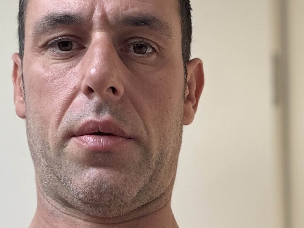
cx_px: 209
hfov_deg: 24.3
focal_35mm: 80
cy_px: 193
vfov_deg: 18.2
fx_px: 703
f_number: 1.9
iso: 160
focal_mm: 2.69
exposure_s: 1/60
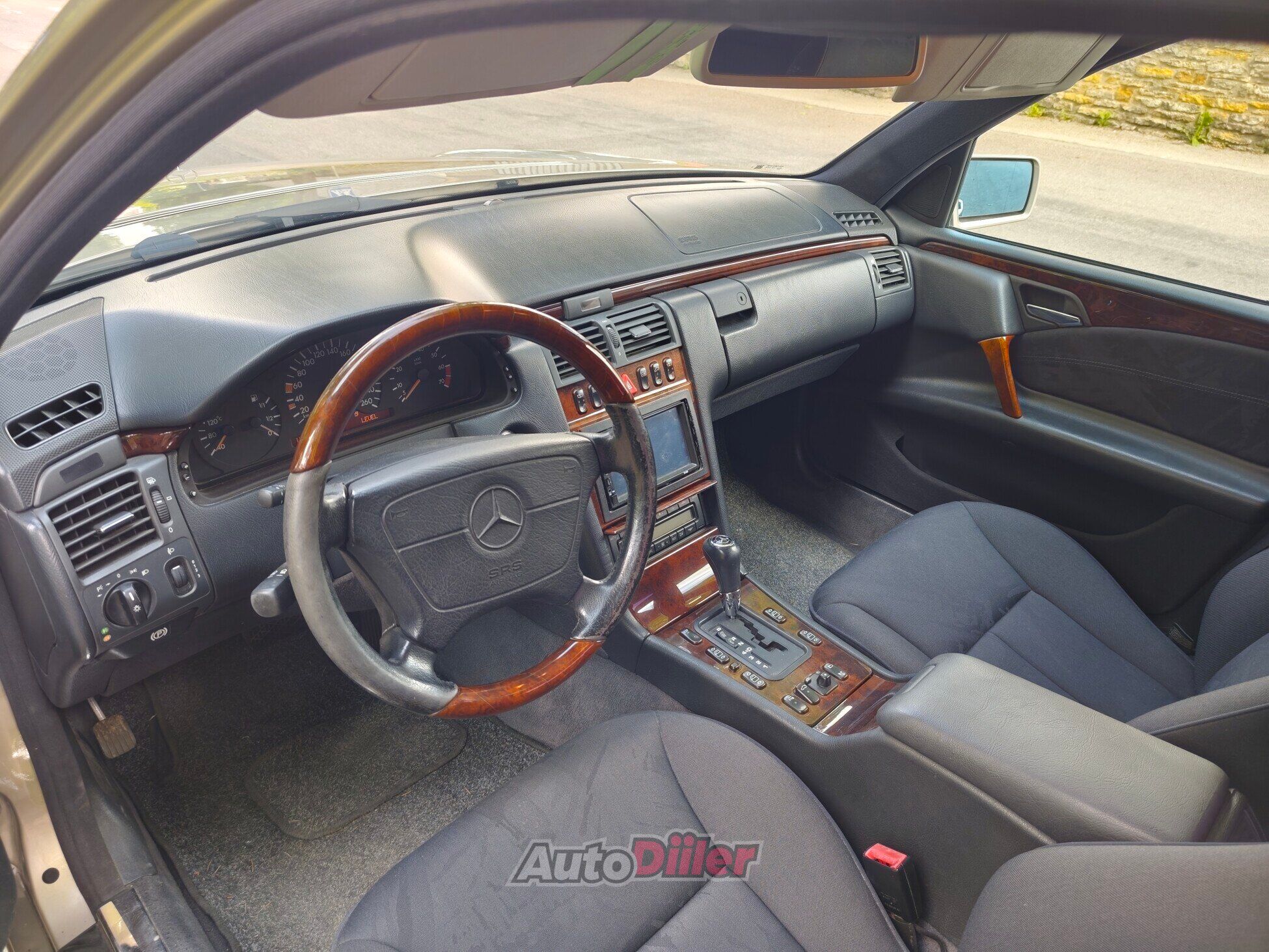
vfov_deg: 58.9
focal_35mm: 23
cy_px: 476
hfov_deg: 73.9
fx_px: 843
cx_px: 634
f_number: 1.65
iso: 400
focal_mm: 6.19
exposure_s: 1/50
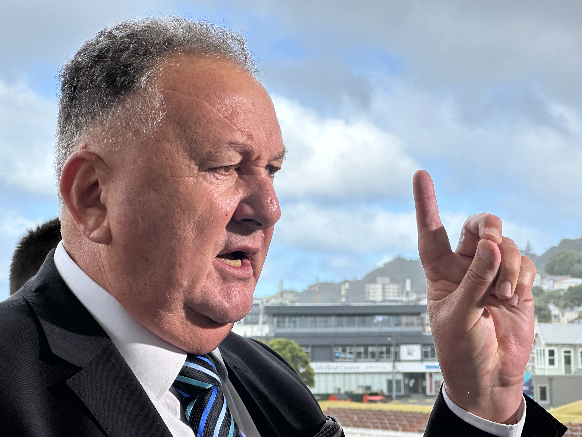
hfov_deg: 24.7
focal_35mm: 79
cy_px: 219
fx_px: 1328
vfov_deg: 18.7
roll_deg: +0.0
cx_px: 291
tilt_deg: +5.9
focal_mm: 9
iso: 32
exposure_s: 1/433
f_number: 2.8
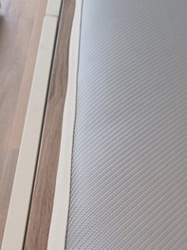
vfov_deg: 32.8
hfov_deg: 24.0
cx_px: 207
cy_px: 202
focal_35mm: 57
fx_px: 411
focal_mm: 4.65
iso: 160
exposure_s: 1/50
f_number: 1.8
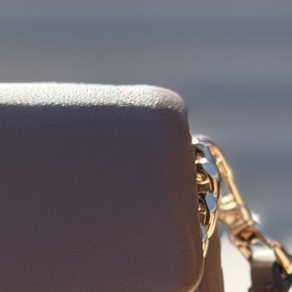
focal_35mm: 258
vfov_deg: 6.6
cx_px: -298
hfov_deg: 6.6
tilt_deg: -7.9
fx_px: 2462
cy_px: 503
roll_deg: -0.9
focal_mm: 6.76
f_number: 1.78
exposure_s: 1/1980
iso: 100
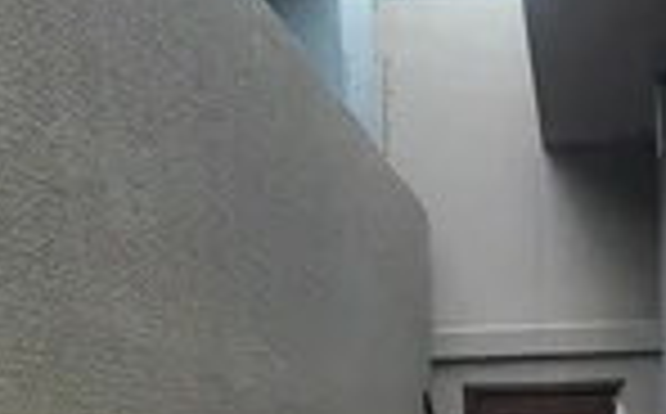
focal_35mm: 72
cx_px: 562
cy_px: 702
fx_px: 1305
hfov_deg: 27.9
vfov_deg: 15.8
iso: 50
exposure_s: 1/50
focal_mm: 3.93
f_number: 1.7
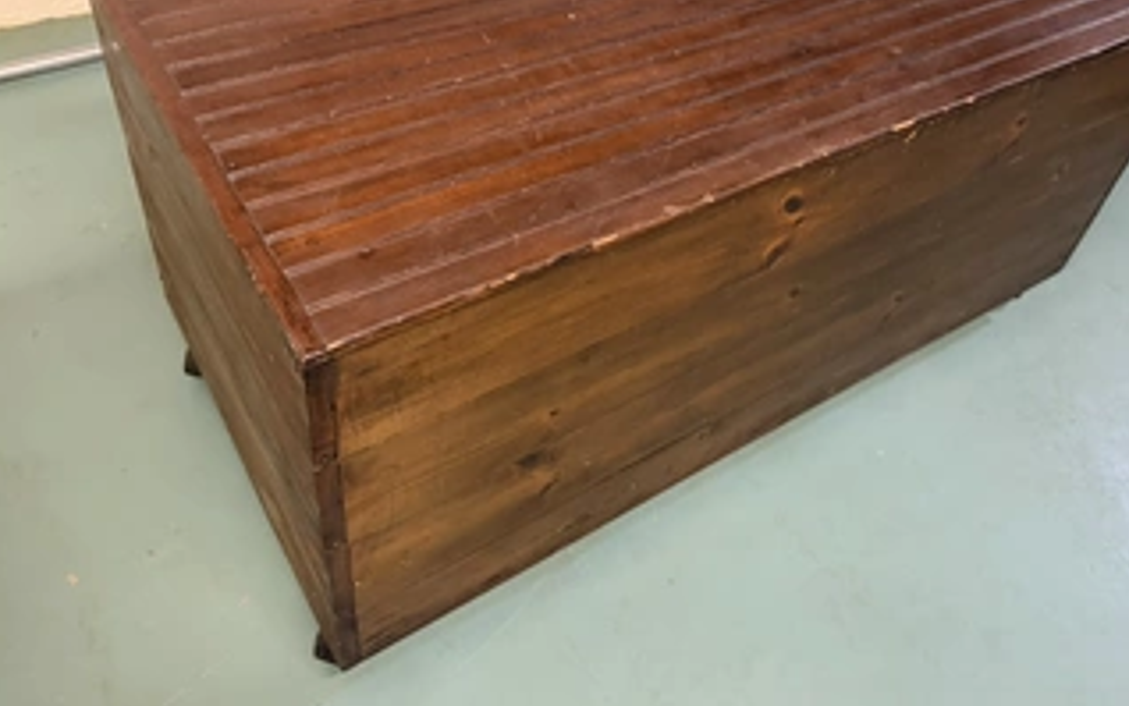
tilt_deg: -40.7
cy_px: 202
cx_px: 632
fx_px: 985
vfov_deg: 38.7
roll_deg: -11.7
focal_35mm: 32
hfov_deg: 59.5
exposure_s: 1/60
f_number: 1.78
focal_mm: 6.76
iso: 640
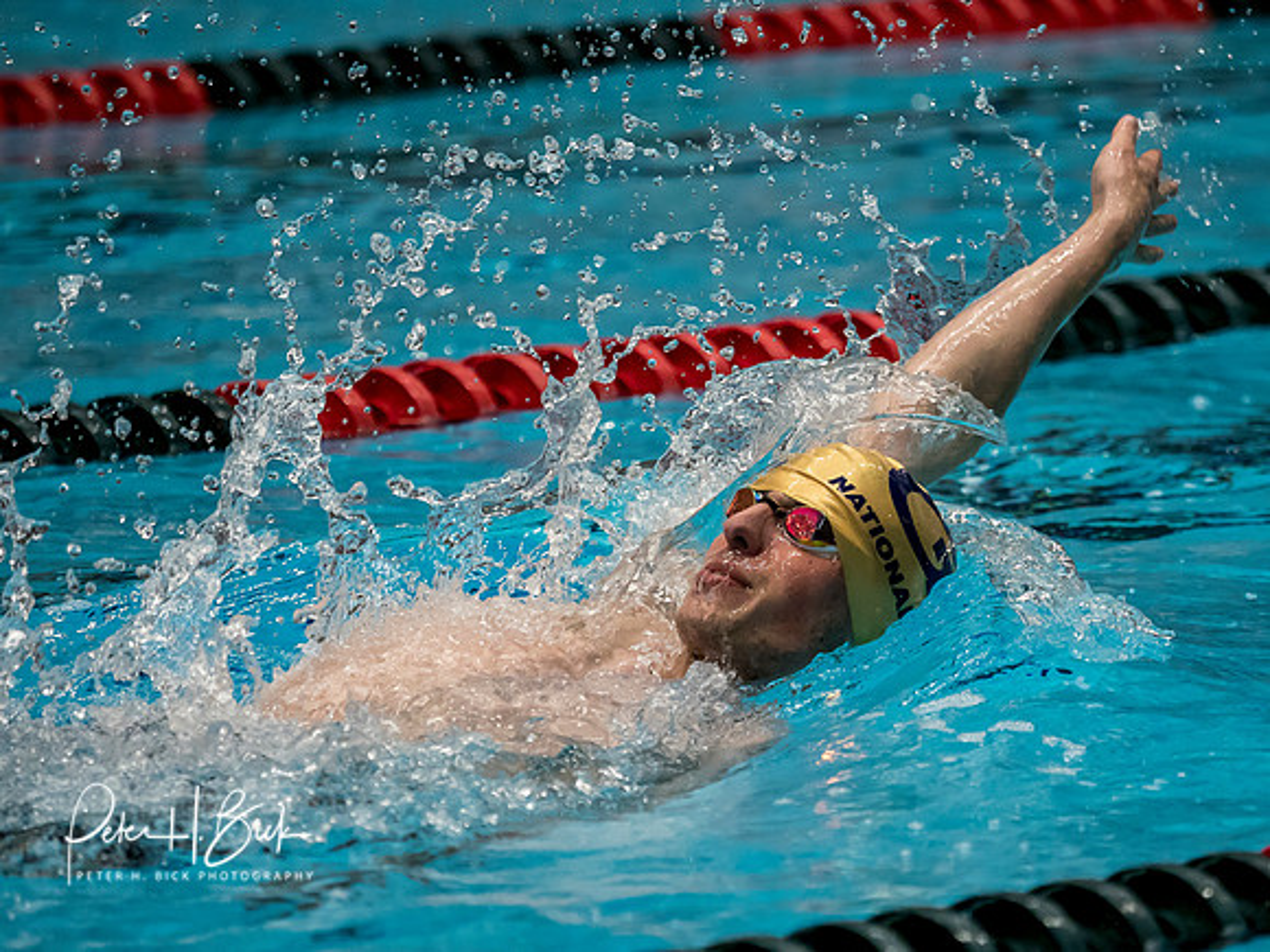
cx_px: 831
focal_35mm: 393
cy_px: 623
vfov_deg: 3.8
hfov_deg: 5.0
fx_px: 14408
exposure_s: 1/1000
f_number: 2.8
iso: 2000
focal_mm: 150
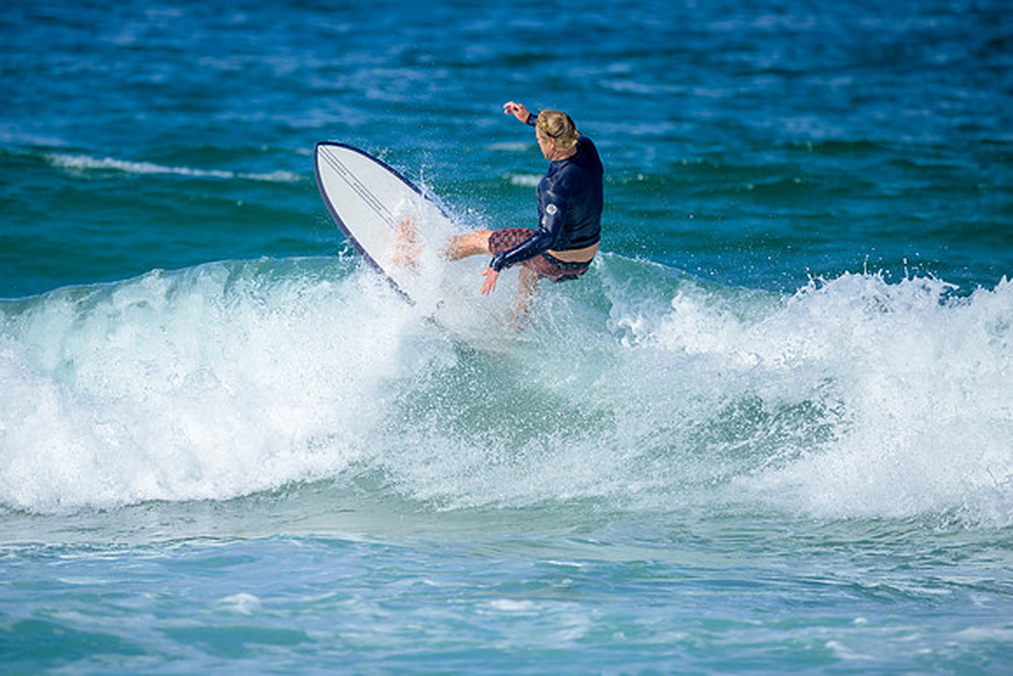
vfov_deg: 1.7
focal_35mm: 800
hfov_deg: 2.6
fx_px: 22515
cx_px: 506
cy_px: 338
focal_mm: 800
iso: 360
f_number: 6.3
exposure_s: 1/2500
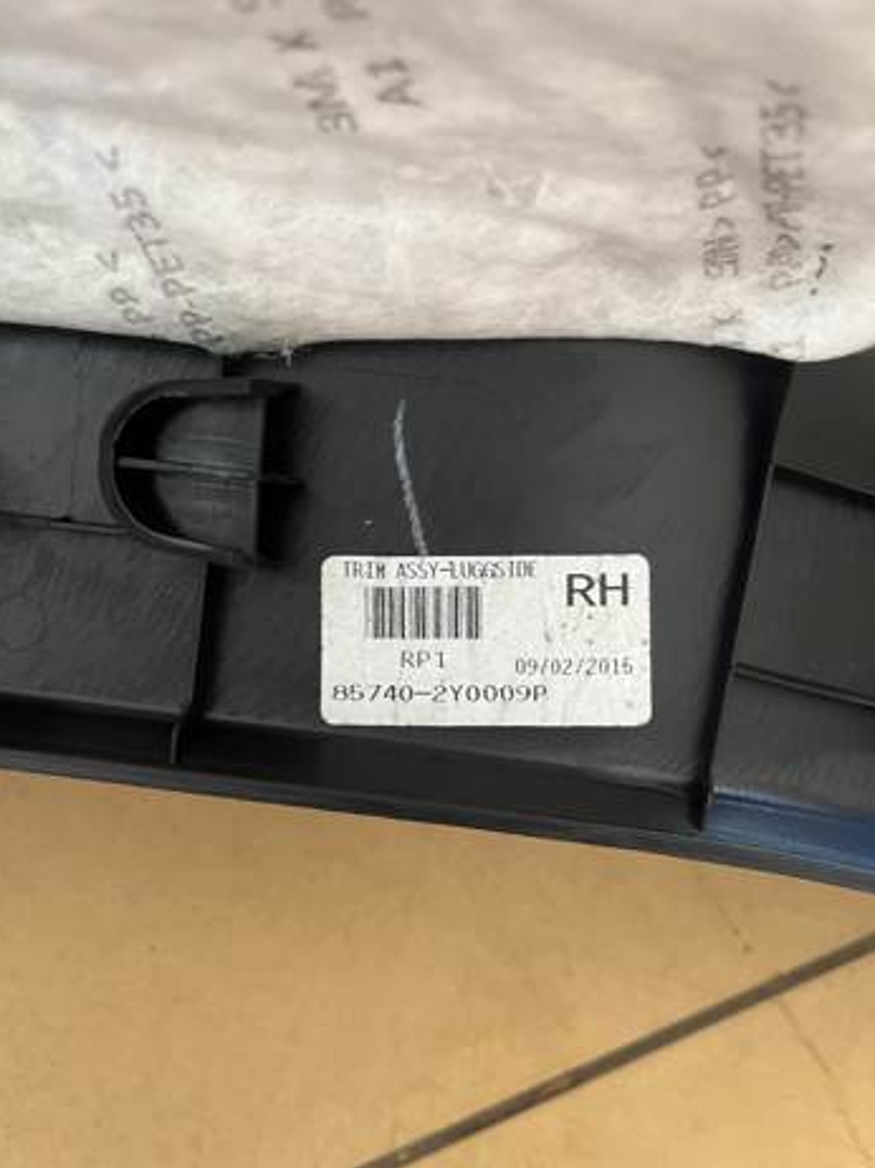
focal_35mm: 27
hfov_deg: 51.3
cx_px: 444
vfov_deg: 65.3
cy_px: 602
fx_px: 911
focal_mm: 5.1
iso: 200
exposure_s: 1/50
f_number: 1.6
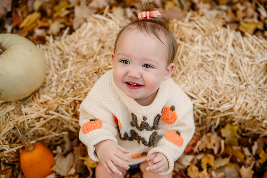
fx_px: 276
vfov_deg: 35.8
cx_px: 142
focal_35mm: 37
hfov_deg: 51.6
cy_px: 95
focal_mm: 35
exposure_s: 1/400
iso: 250
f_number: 2.2
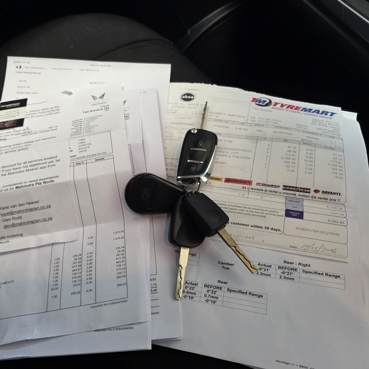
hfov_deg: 57.0
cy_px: 190
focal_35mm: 28
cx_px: 154
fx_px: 338
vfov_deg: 57.3
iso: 320
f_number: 1.7
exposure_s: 1/100
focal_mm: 6.25
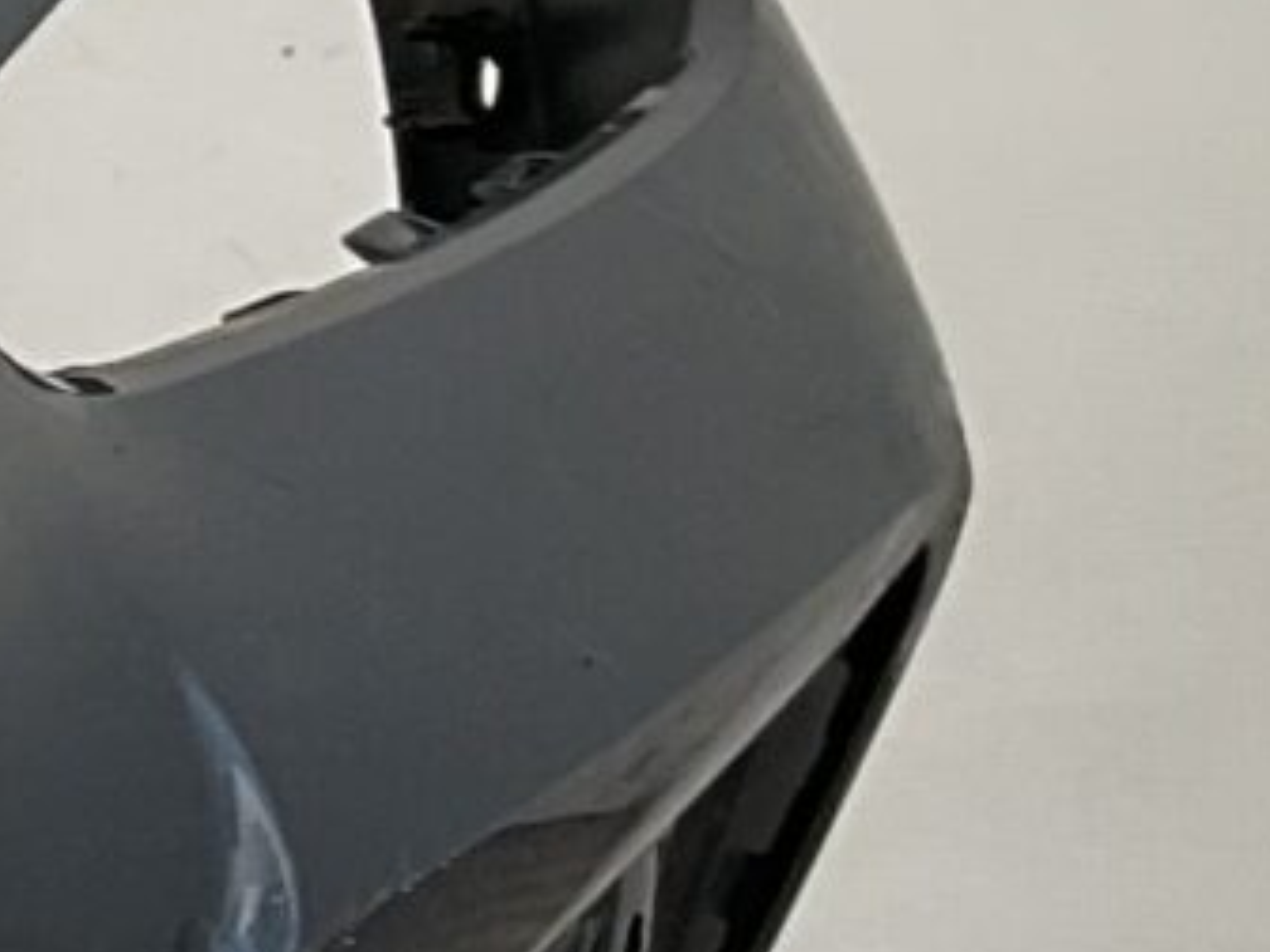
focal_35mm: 221
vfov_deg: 6.7
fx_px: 8108
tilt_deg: -7.7
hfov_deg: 7.1
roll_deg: +1.5
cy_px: 676
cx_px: -3485
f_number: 1.8
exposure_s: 1/287
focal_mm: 3
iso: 16
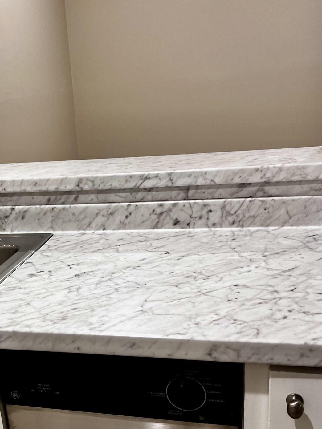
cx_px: 84
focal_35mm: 43
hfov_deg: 33.0
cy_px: 275
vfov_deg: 43.4
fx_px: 533
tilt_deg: -20.1
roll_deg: +4.9
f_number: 1.5
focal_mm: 5.7
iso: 80
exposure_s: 1/60
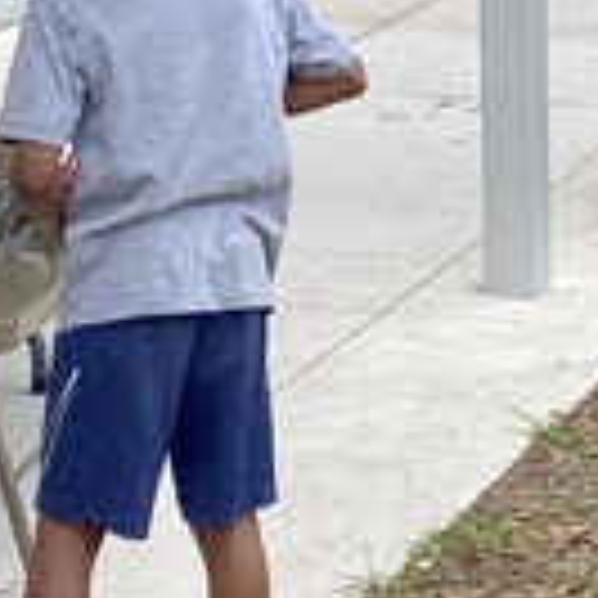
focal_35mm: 177
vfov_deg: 9.8
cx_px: 549
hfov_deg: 9.8
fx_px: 3459
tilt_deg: -10.0
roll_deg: -2.4
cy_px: -4
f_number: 1.8
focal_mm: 4.25
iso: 32
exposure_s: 1/957
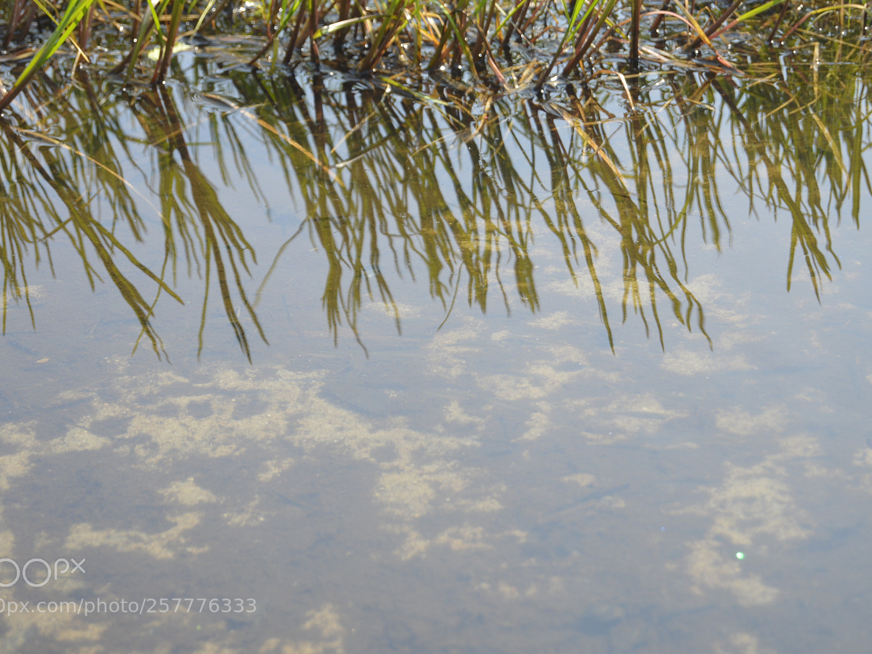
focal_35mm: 91
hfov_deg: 21.6
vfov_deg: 16.3
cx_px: 429
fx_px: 2280
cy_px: 323
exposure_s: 1/160
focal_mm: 55
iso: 100
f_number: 6.3
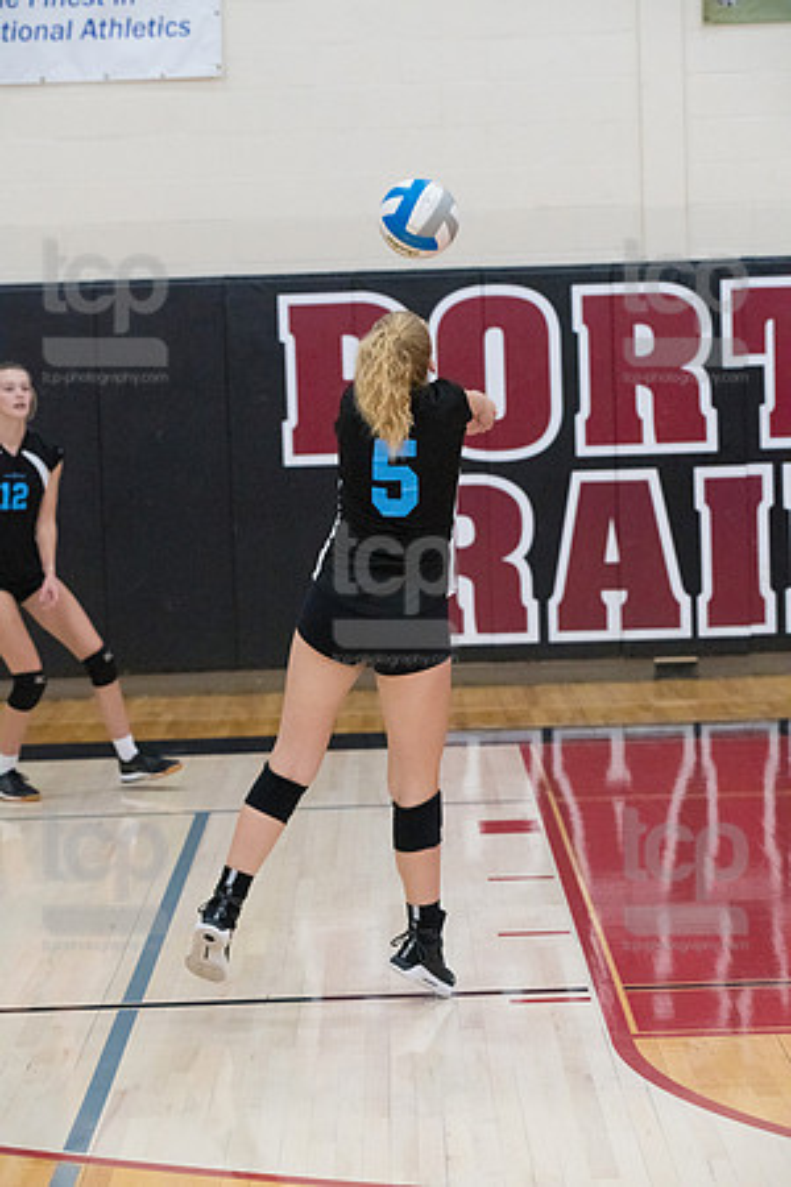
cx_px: 396
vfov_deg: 20.0
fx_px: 3361
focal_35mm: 102
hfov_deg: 13.4
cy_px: 594
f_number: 4.5
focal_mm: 102
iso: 6400
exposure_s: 1/1000
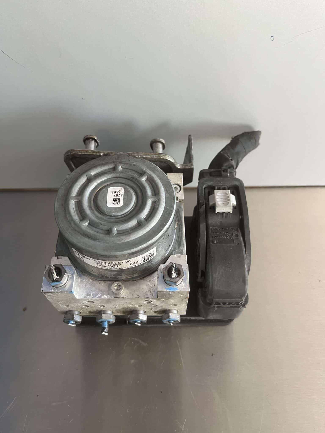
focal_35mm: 26
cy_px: 216
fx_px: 325
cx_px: 162
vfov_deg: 67.3
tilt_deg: -49.6
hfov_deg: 53.1
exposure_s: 1/94
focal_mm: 5.1
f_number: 1.6
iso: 125
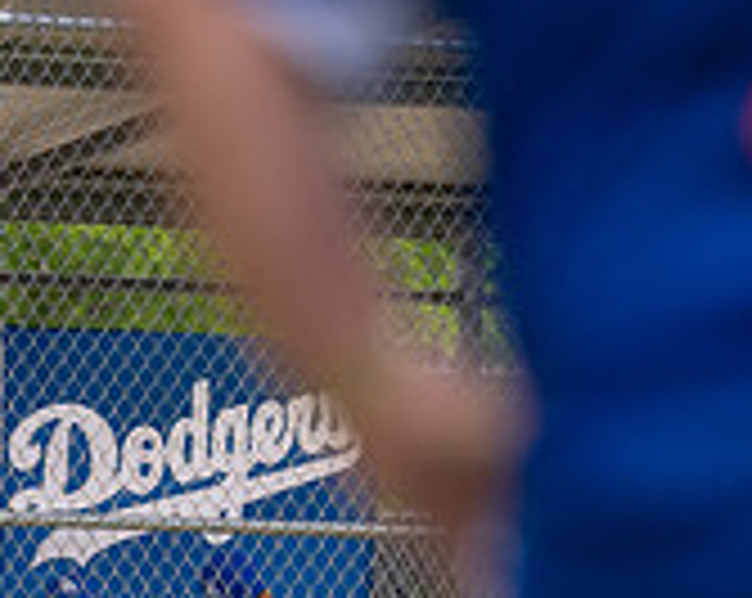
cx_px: -405
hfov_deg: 2.7
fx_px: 15930
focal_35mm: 717
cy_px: 688
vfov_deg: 2.2
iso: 320
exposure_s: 1/2500
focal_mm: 200
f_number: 2.8
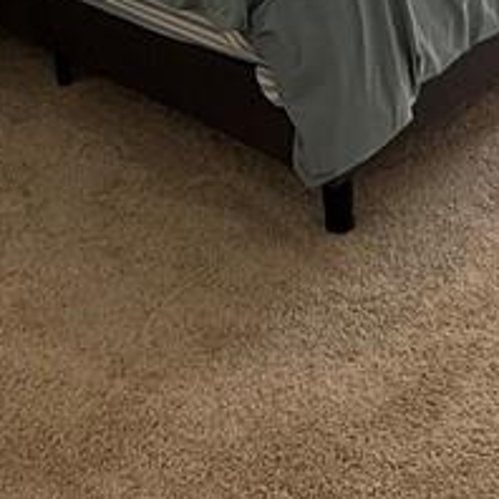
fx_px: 1044
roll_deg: +1.8
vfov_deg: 24.4
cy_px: -96
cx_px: 386
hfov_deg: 26.5
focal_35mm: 64
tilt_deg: -18.9
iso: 160
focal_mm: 2.22
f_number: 2.2
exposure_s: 1/99
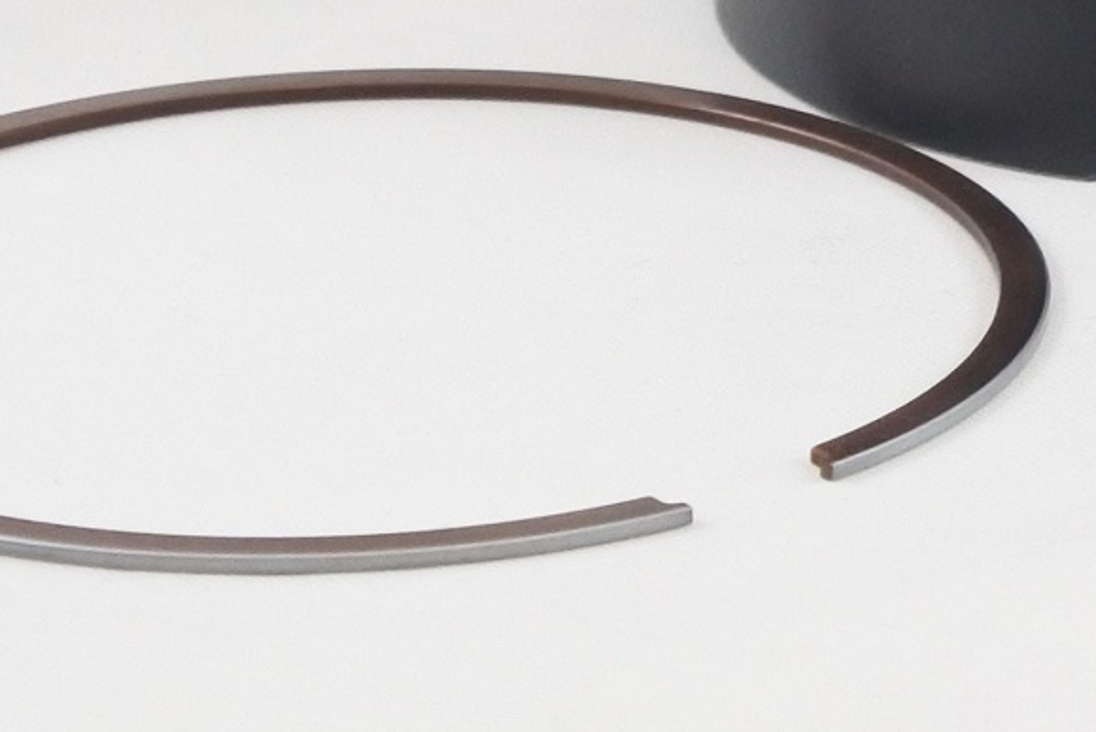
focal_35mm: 227
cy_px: -370
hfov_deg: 9.0
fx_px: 6912
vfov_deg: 6.0
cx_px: 1298
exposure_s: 1/125
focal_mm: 24
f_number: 5
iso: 720
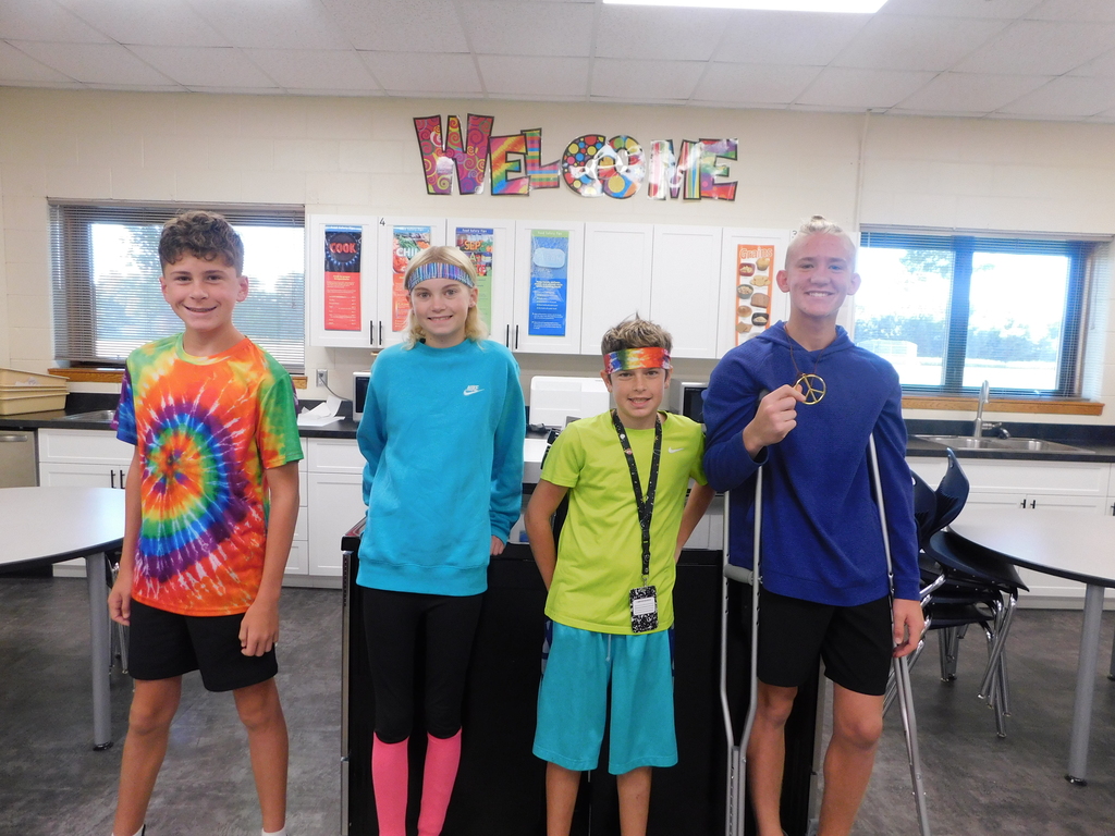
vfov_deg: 58.9
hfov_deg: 73.9
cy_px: 418
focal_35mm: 23
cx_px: 558
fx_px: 741
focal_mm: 4
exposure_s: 1/30
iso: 250
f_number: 3
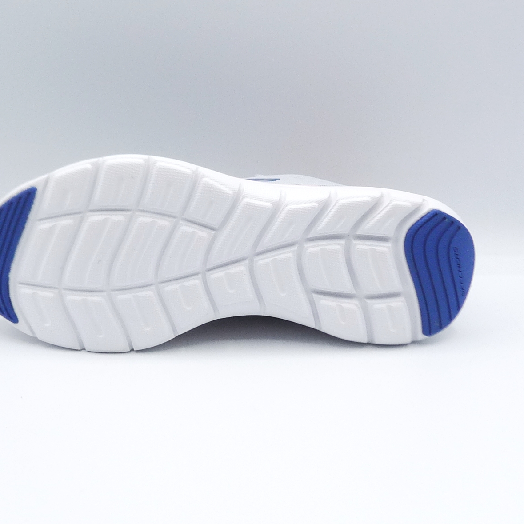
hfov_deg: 28.6
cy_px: 264
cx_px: 264
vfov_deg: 28.6
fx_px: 1028
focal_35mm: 60
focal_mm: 5.1
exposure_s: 1/250
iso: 100
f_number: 4
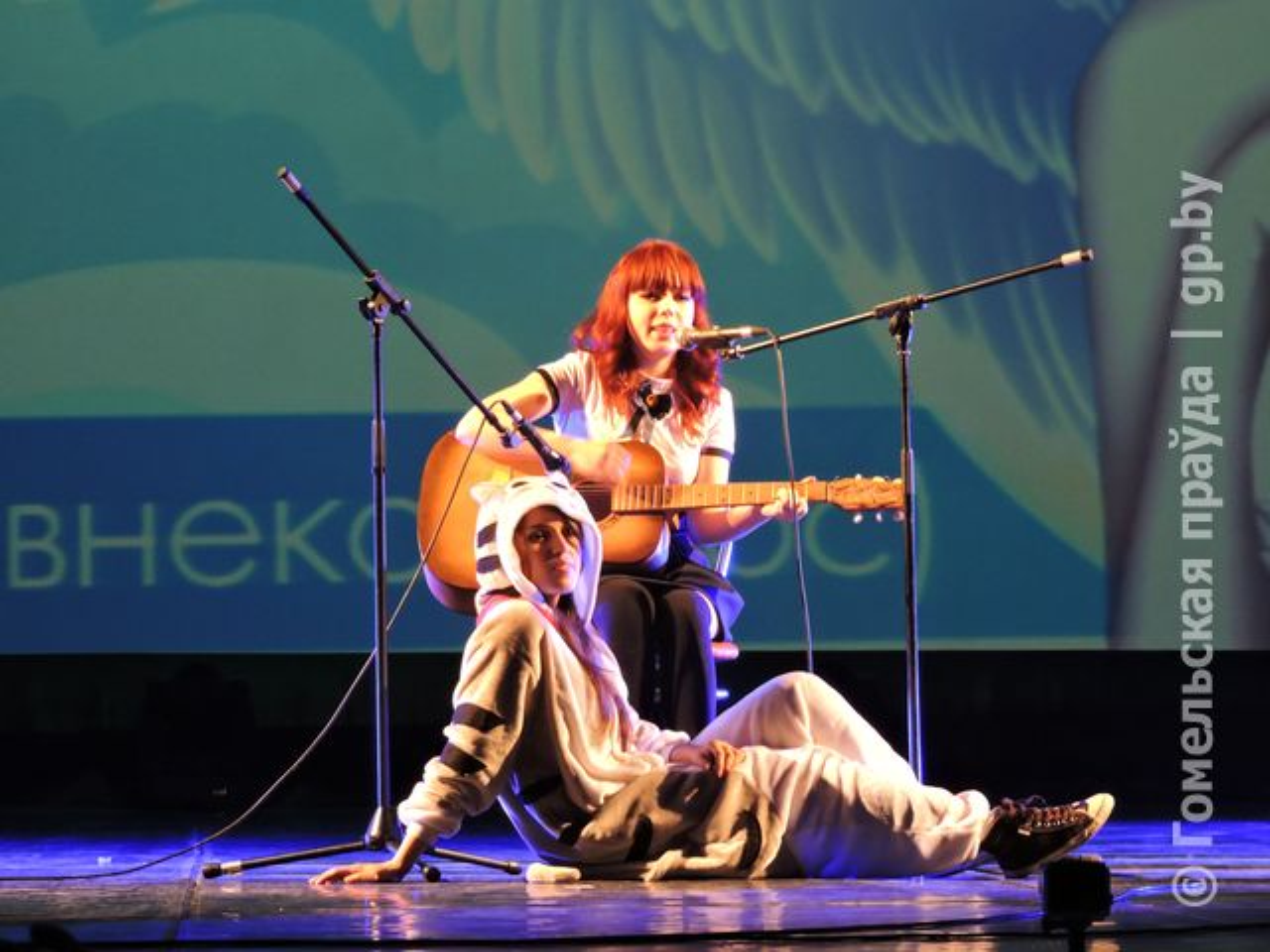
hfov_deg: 12.7
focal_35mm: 155
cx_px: 635
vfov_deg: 9.6
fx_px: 5687
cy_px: 476
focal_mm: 27.6
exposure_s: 1/13
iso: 800
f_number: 4.4
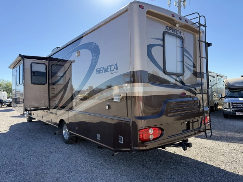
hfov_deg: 71.6
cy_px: 91
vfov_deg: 56.8
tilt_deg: +1.1
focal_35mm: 24
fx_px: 168
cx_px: 122
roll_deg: +1.4
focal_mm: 6.76
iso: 100
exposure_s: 1/2110
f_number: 1.78
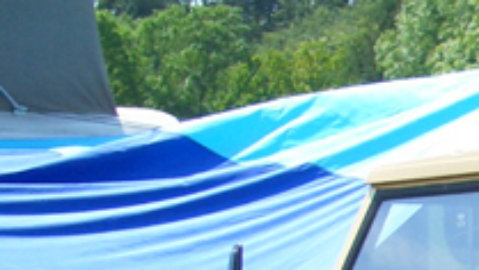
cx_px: 807
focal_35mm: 146
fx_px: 1856
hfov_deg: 13.5
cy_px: 538
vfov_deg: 8.0
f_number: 4.3
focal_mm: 5.8
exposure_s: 1/320
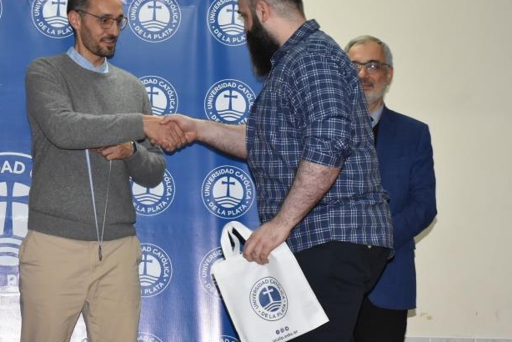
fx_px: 1779
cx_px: 103
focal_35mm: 125
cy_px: 168
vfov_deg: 11.0
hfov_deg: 16.3
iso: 1600
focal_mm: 50
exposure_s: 1/60
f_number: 8
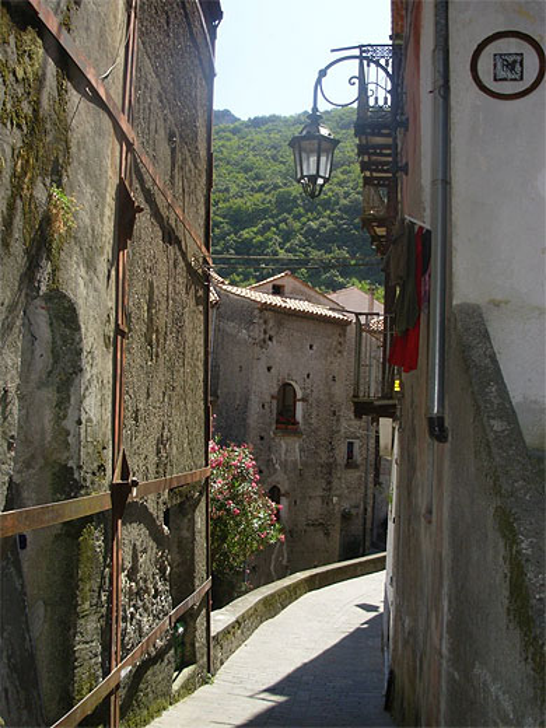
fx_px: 799
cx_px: 273
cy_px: 364
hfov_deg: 37.7
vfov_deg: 49.0
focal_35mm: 38
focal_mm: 6.3
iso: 50
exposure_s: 1/558
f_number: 2.9
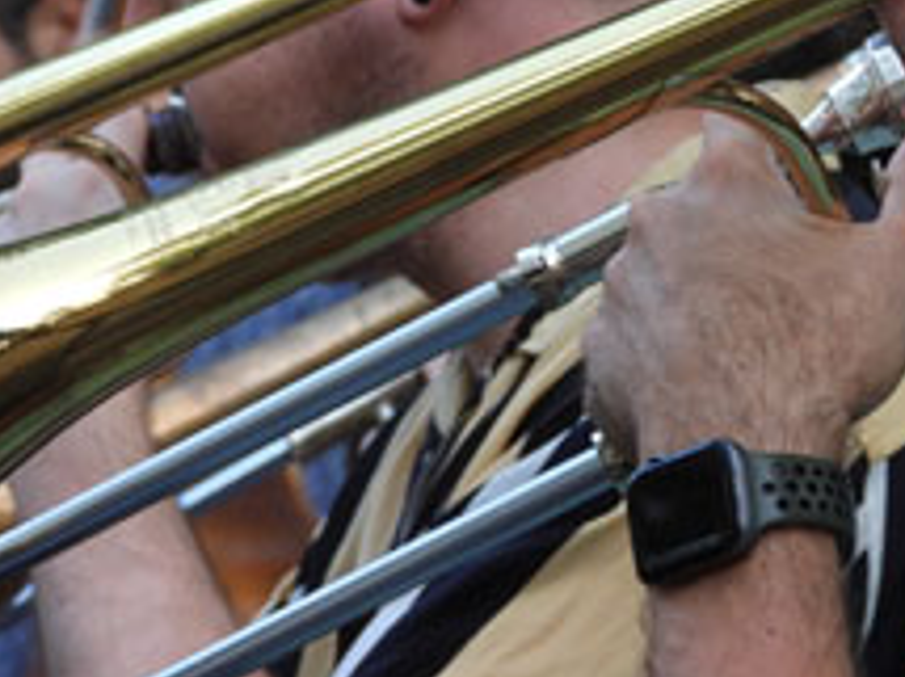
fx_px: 12020
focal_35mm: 460
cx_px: 623
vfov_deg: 3.2
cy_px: 132
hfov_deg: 4.3
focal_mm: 38.6
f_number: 4.5
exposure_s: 1/60
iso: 180
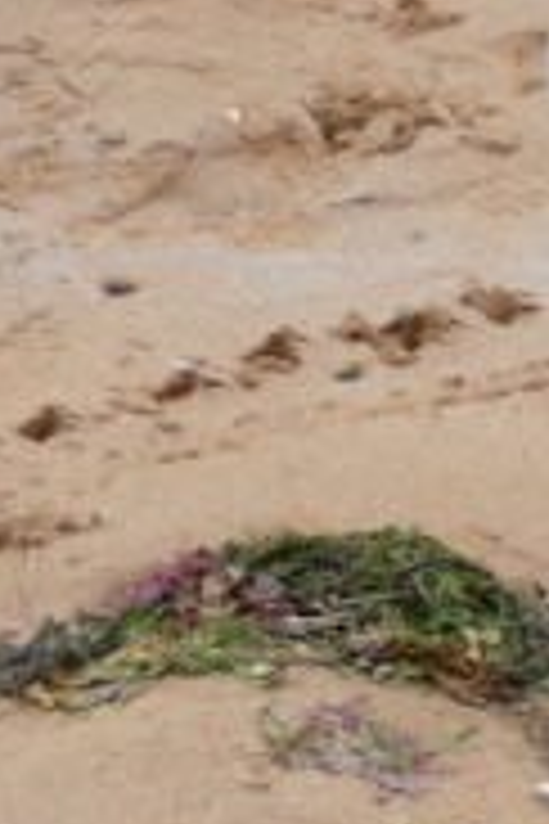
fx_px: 6450
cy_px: -1360
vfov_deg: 6.8
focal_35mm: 282
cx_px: 1456
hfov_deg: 4.7
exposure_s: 1/800
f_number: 3.3
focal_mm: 18.17
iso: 125
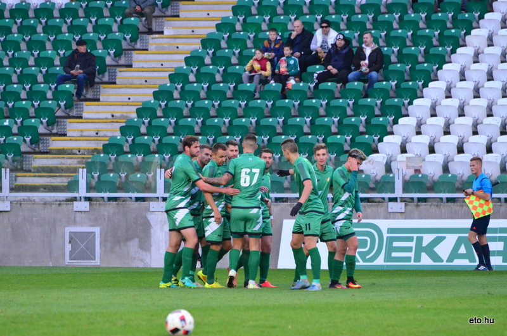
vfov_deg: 4.0
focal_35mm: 345
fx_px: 4849
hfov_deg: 6.0
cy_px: 168
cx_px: 254
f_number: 5.3
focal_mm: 230
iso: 4000
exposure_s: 1/1000
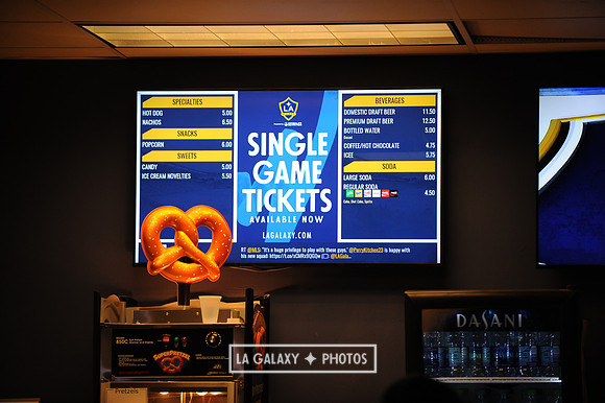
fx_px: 2519
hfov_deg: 13.7
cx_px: 302
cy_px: 202
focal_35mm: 150
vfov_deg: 9.1
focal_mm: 150
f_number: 2.8
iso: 800
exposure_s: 1/250
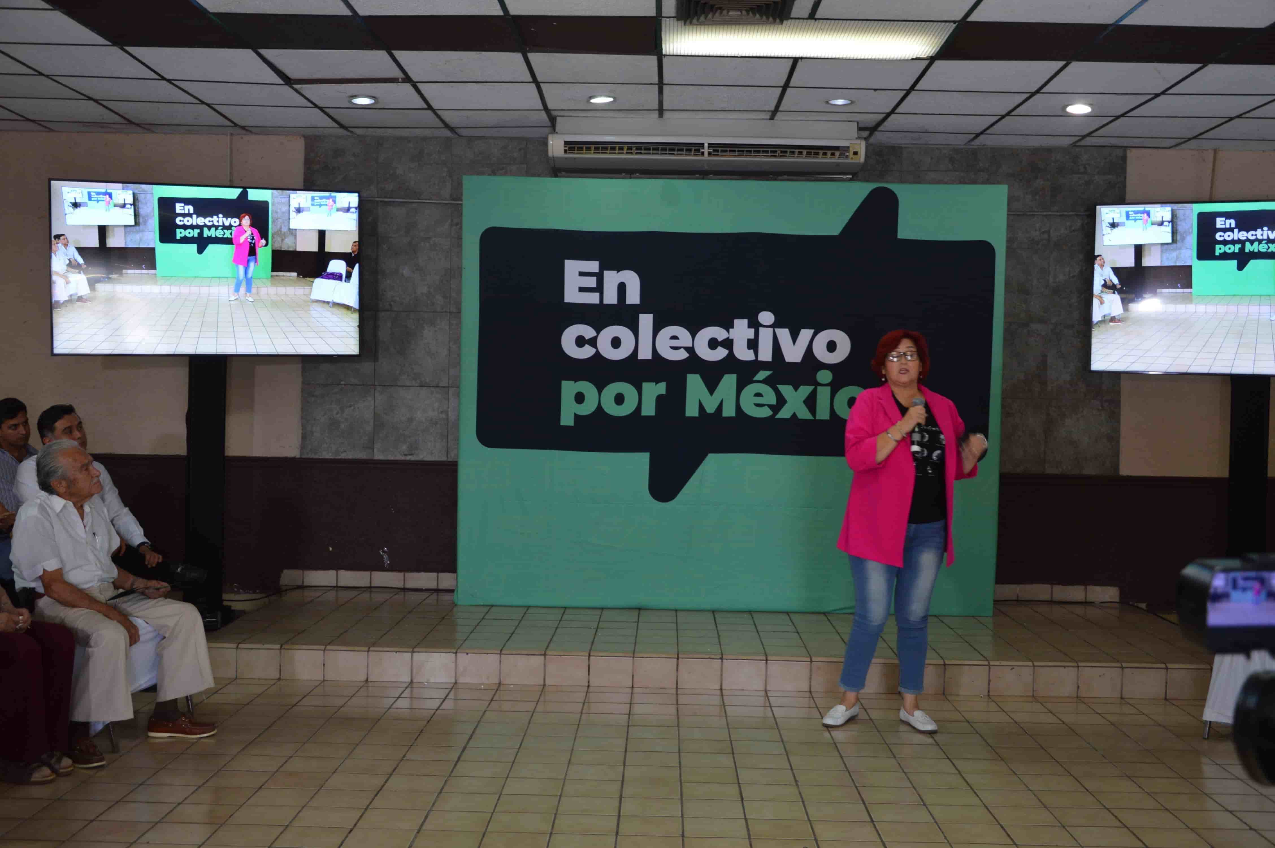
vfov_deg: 35.4
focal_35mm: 38
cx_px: 638
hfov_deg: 51.3
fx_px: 1327
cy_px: 424
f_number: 4
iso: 400
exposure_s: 1/40
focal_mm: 25
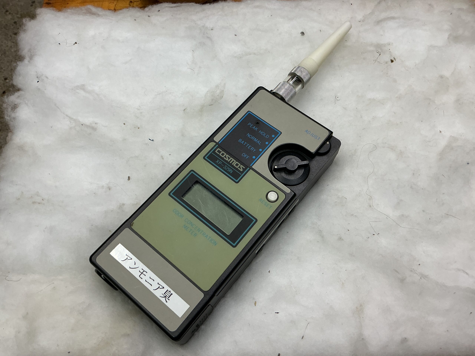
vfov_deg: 48.2
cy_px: 178
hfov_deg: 61.7
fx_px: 398
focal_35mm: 29
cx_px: 238
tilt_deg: -66.0
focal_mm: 3
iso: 40
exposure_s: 1/50
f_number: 1.8
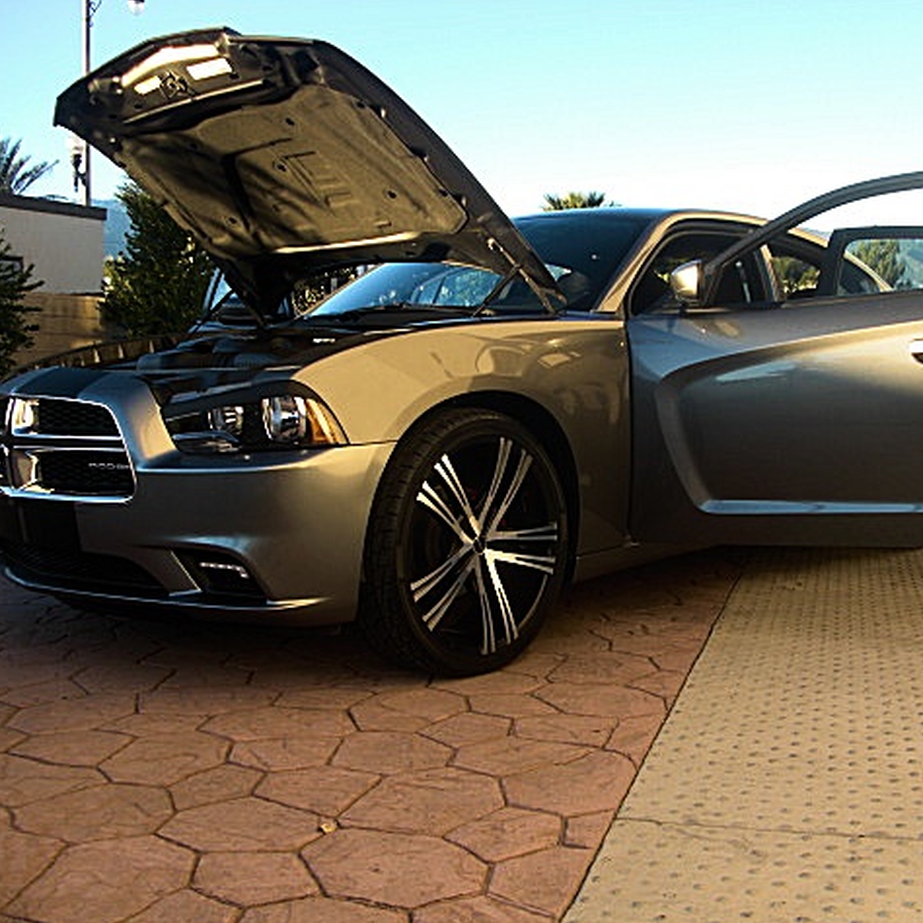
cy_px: 465
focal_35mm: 43
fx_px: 1297
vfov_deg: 39.2
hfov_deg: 39.1
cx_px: 537
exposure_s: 1/125
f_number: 2.8
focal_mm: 6.3
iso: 50
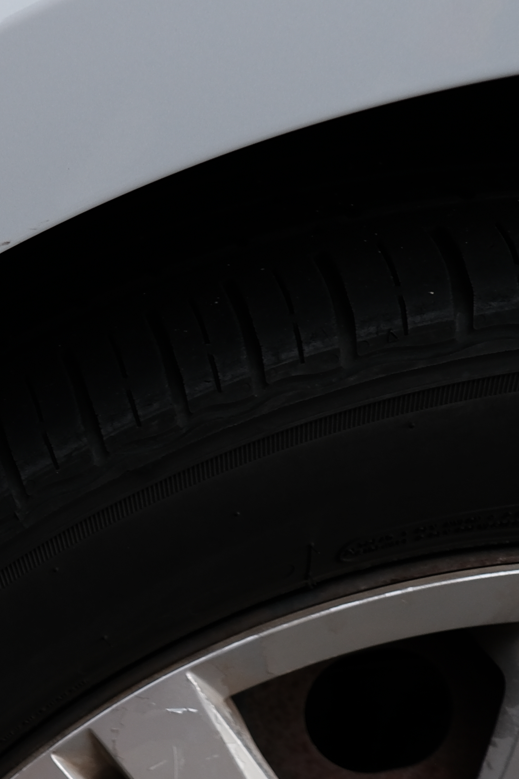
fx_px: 1709
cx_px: -479
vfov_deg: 25.3
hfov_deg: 14.6
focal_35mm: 79
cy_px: 593
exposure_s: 1/110
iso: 160
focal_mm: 18.8
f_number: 3.2
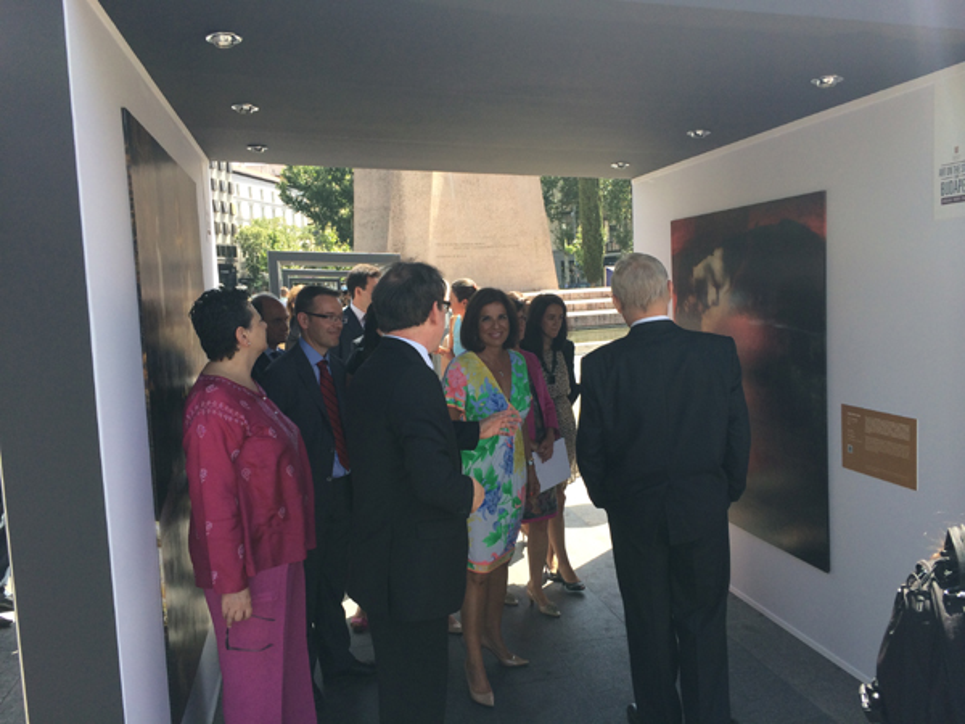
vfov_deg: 46.8
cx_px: 482
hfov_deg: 60.0
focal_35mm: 30
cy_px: 362
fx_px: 836
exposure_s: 1/461
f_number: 2.2
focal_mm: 4.12
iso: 32
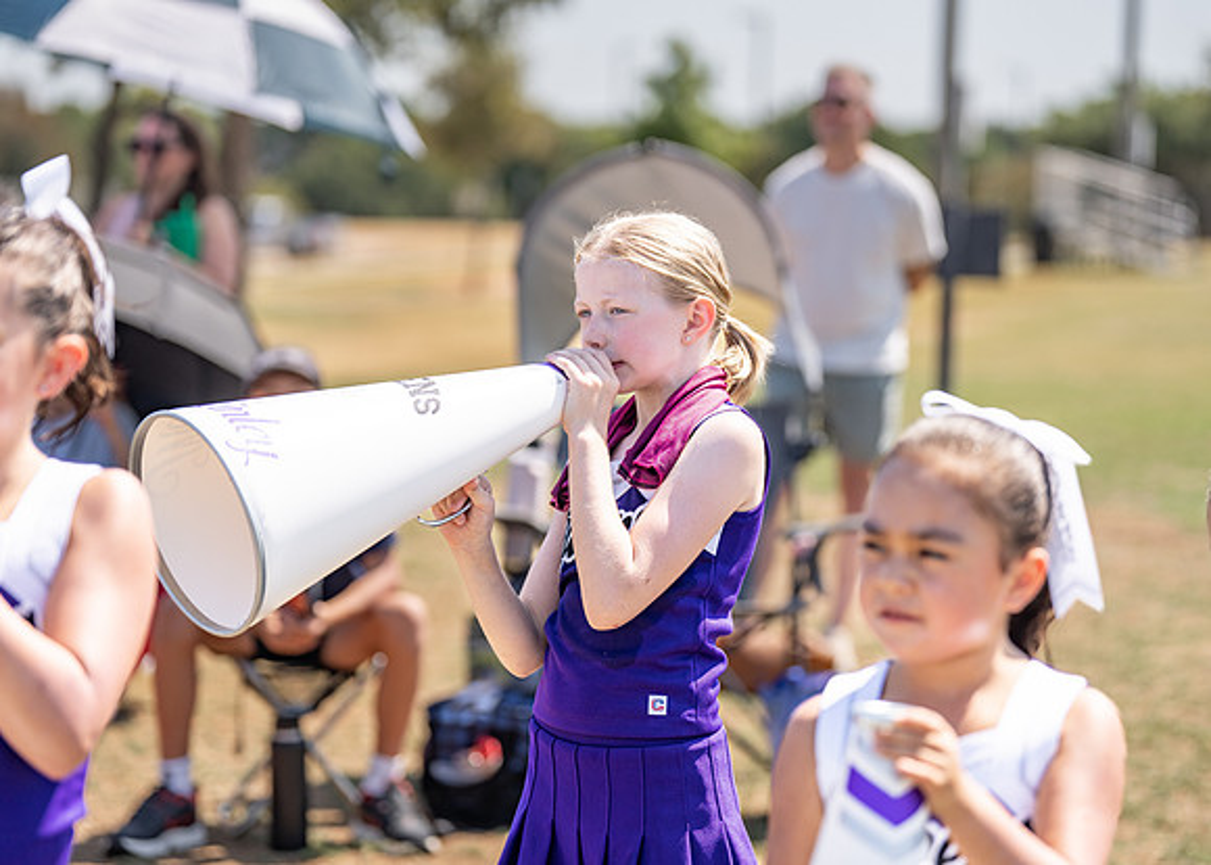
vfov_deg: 12.5
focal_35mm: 115
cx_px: 616
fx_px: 3944
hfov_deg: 17.5
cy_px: 425
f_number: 2.8
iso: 160
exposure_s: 1/2500
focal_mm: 106
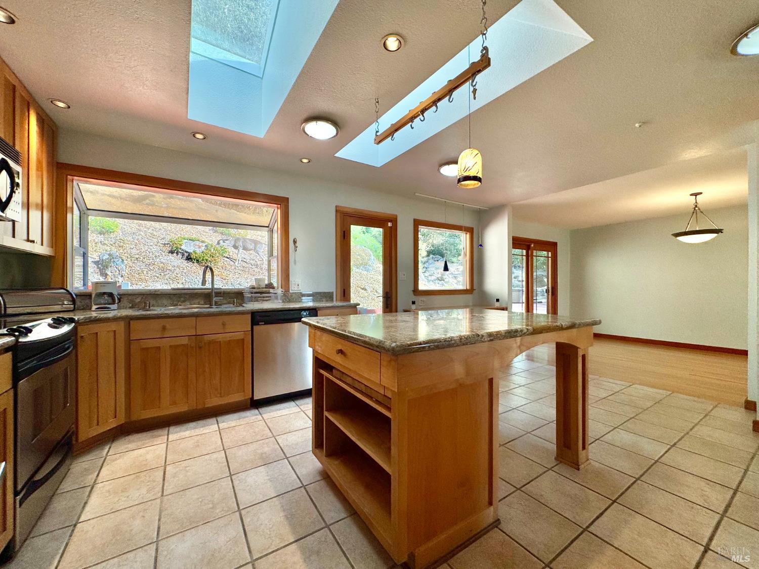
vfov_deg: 85.7
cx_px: 380
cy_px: 284
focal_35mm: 14
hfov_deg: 102.1
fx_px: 307
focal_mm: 2.22
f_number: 2.2
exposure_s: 1/253
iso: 40
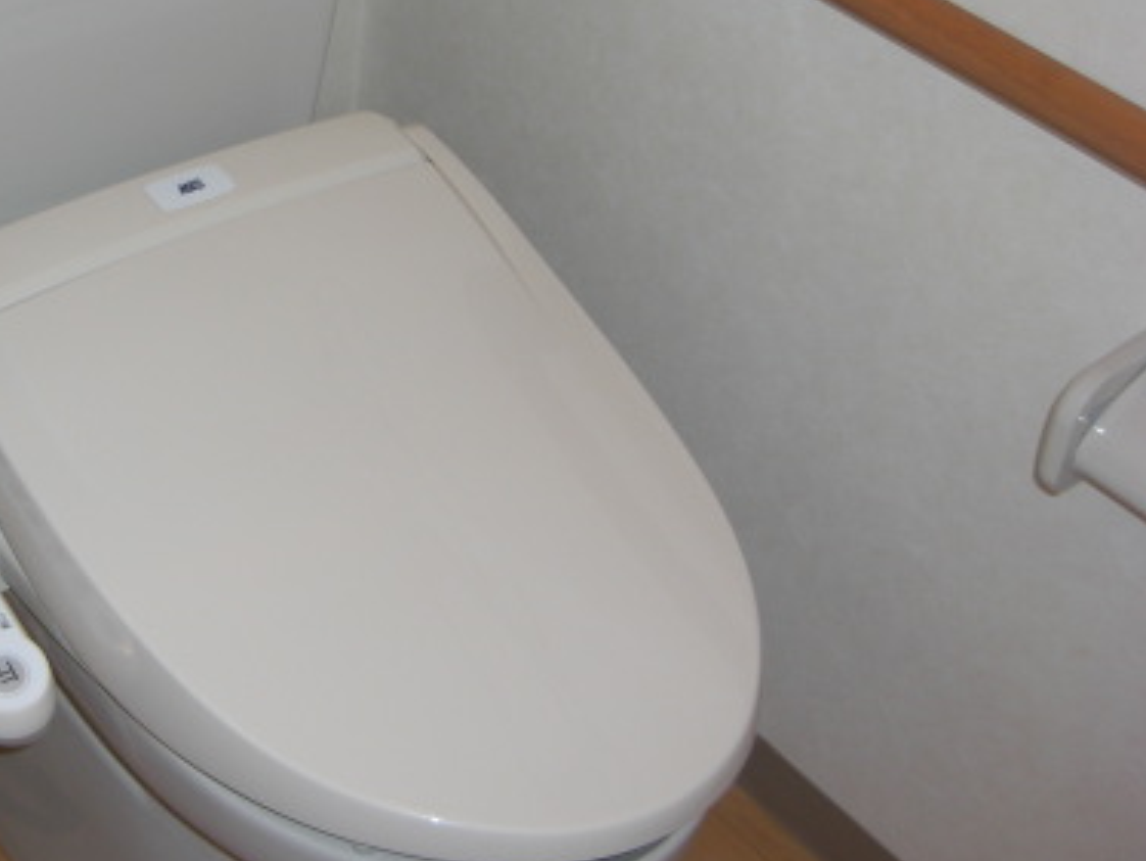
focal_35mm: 65
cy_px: 184
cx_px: 218
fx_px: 2153
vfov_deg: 22.3
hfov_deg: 29.1
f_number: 2.8
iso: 100
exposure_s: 1/60
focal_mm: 7.9
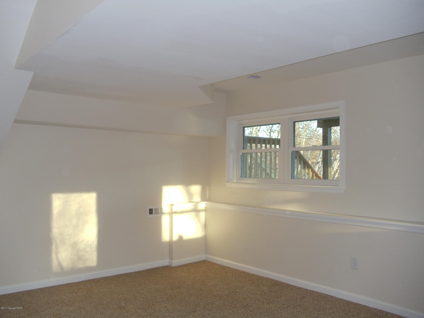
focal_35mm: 44
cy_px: 159
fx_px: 539
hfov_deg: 42.9
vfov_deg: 32.9
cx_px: 212
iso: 200
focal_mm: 6
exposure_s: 1/30
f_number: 3.5
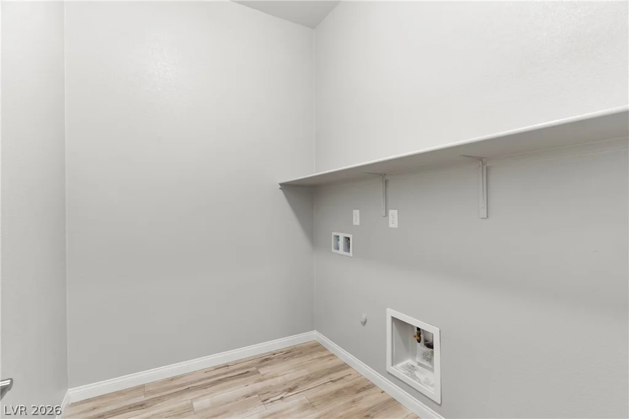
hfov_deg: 93.3
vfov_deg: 70.5
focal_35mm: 17
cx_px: 314
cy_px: 210
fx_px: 297
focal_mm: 17
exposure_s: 1/2
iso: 500
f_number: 8
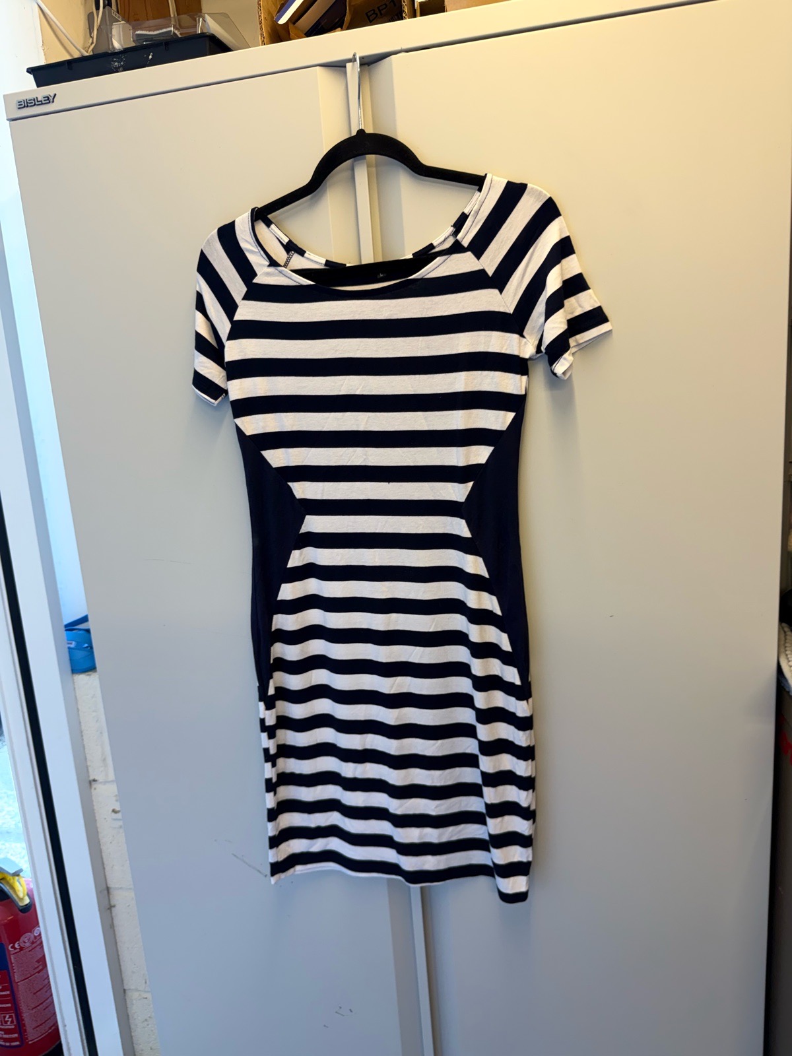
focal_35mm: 24
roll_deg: +2.6
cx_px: 396
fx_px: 732
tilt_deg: -10.3
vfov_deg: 71.6
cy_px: 528
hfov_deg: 56.8
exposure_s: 1/100
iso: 80
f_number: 1.78
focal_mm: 6.76
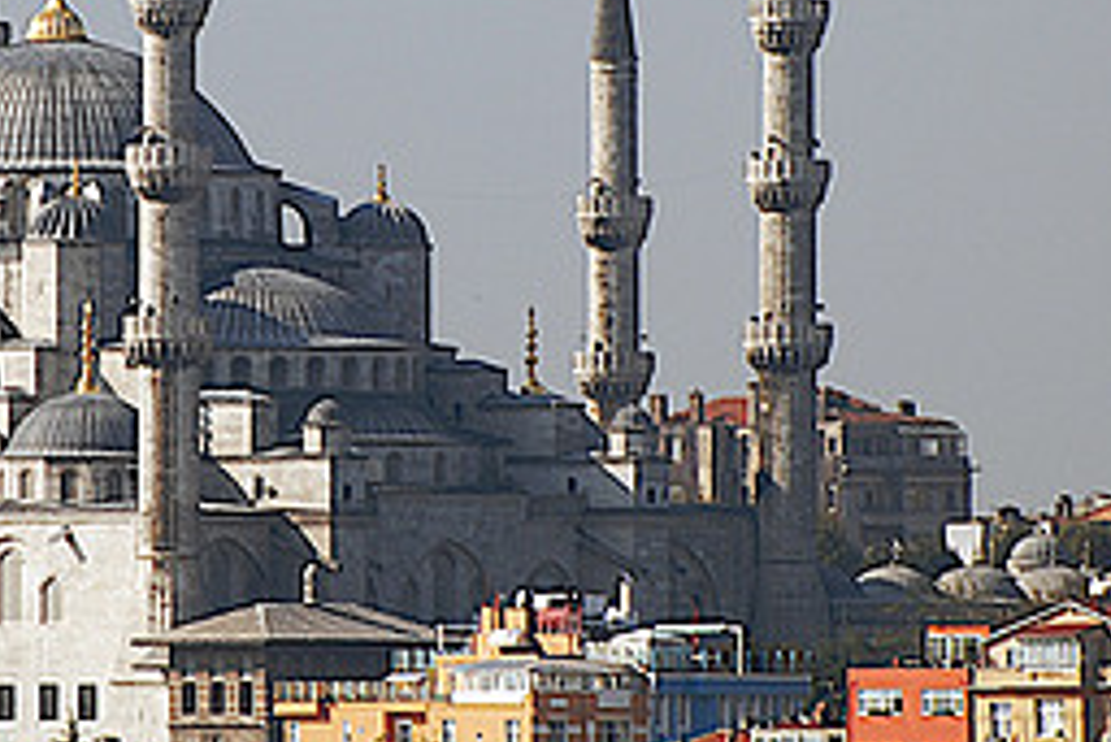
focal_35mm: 1021
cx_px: 352
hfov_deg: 2.0
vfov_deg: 1.3
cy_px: 182
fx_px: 31526
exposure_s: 1/500
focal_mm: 300
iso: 100
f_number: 5.6
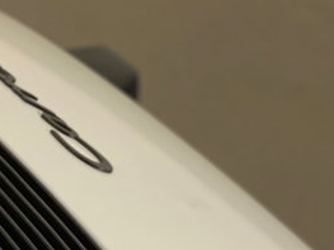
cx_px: 44
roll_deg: +0.4
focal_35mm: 152
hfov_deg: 12.9
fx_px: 1466
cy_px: 322
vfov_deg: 9.6
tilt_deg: -41.3
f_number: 2
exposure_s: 1/40
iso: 160
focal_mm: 6
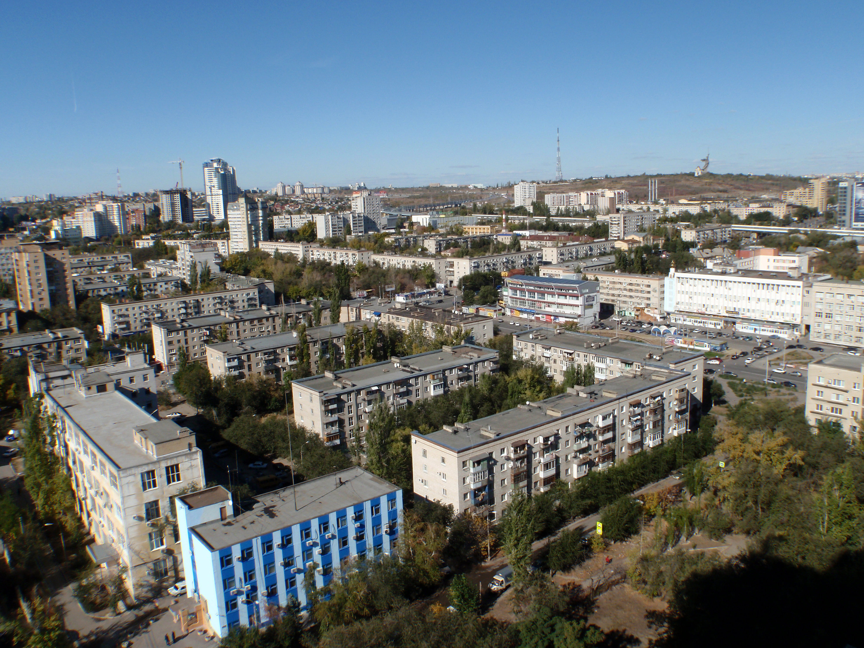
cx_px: 432
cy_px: 324
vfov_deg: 49.7
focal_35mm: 28
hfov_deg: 63.4
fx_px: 699
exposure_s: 1/500
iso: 64
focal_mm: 5
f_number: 5
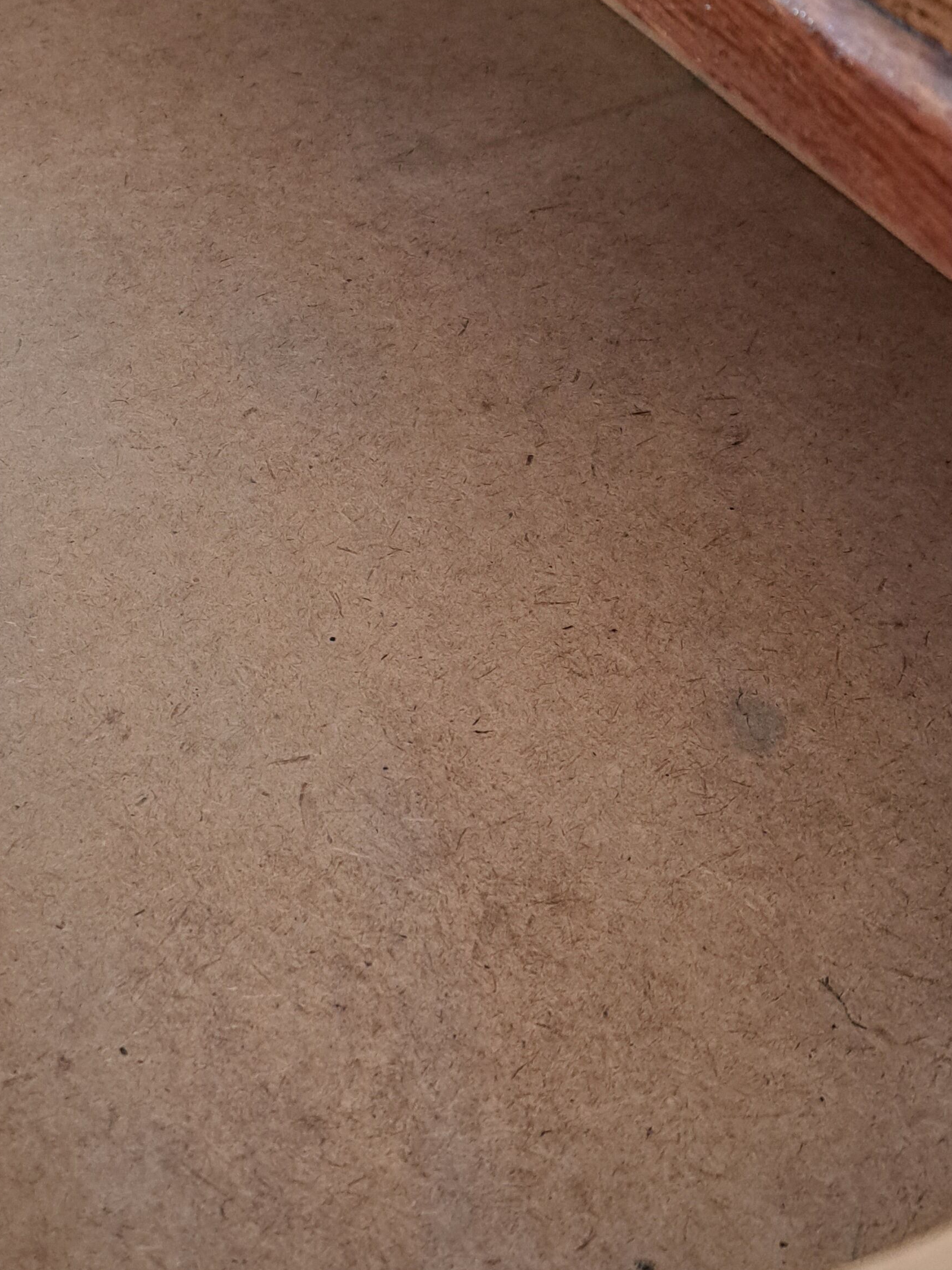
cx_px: 305
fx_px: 1760
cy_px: 614
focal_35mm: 48
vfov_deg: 39.7
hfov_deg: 30.0
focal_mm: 5.23
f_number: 1.8
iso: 320
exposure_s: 1/50
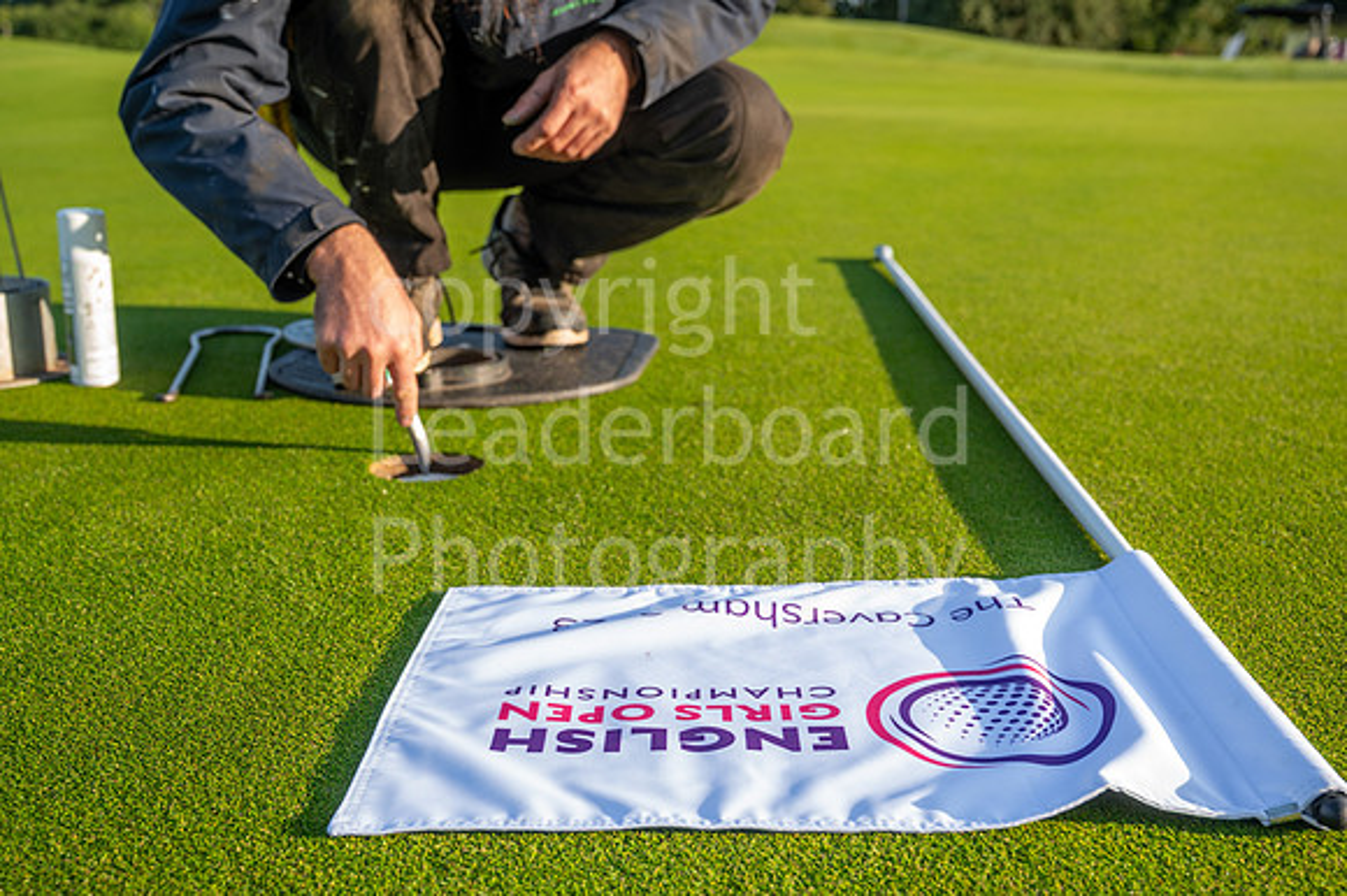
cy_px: 448
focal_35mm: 37
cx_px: 674
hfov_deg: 51.9
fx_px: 1384
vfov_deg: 35.9
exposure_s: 1/160
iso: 125
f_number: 5.6
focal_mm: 37
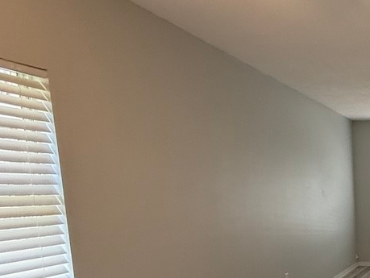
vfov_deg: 35.0
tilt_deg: -8.2
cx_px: 448
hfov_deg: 36.4
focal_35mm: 39
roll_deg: +1.7
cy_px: 244
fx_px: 417
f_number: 2.2
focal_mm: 2.22
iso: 250
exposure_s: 1/120
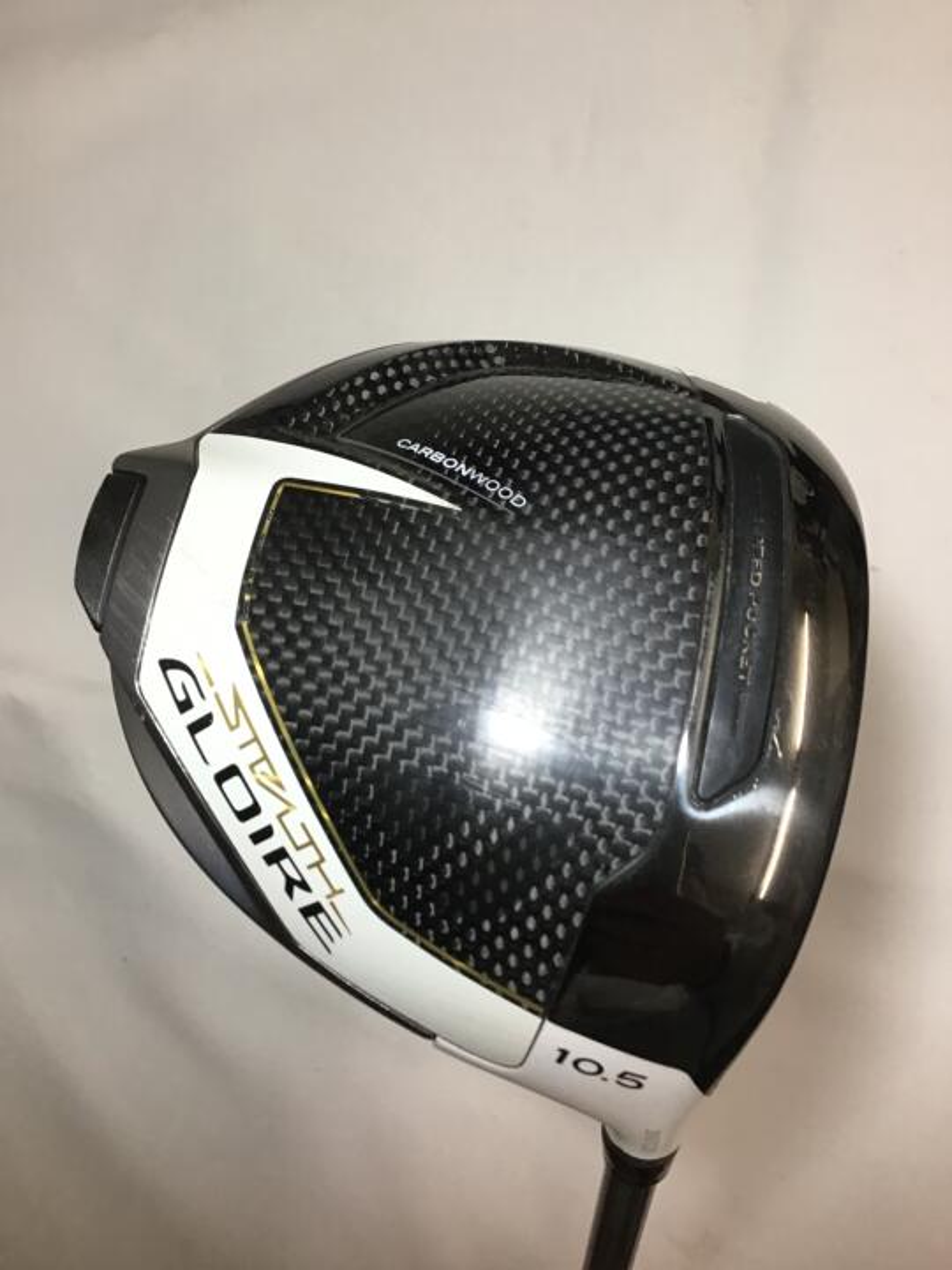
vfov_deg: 58.4
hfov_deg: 45.4
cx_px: 476
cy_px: 635
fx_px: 1137
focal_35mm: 31
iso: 40
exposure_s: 1/33
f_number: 2.4
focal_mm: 3.3
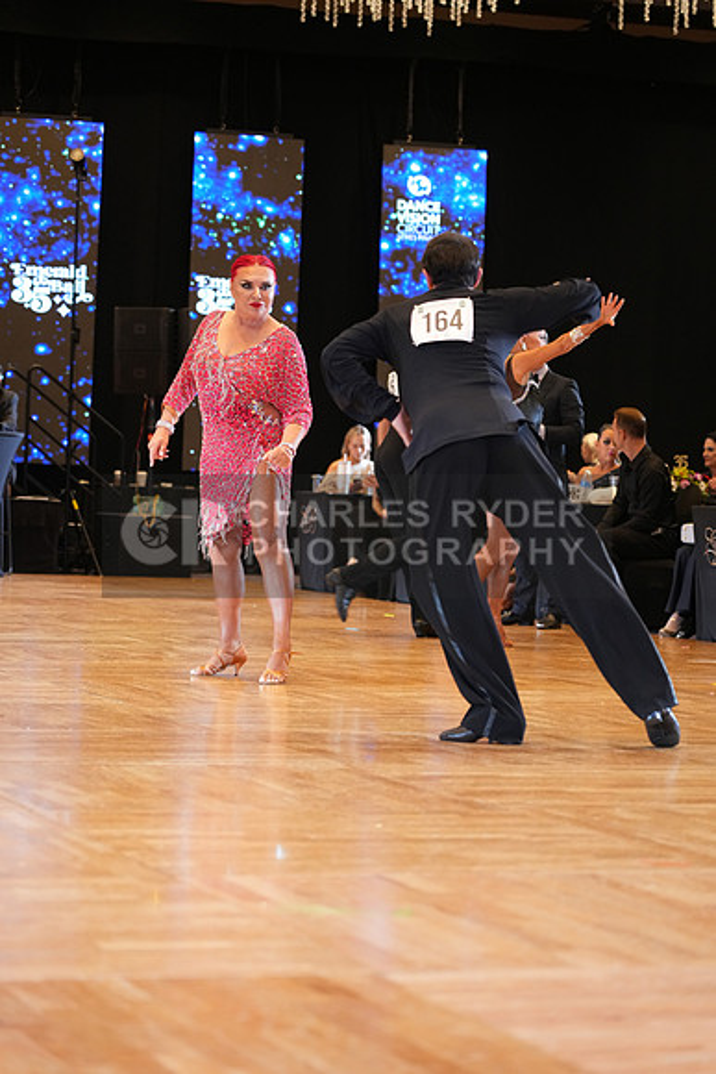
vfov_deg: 19.5
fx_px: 3130
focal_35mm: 105
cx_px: 358
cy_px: 537
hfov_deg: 13.0
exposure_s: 1/200
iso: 2500
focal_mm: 105
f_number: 4
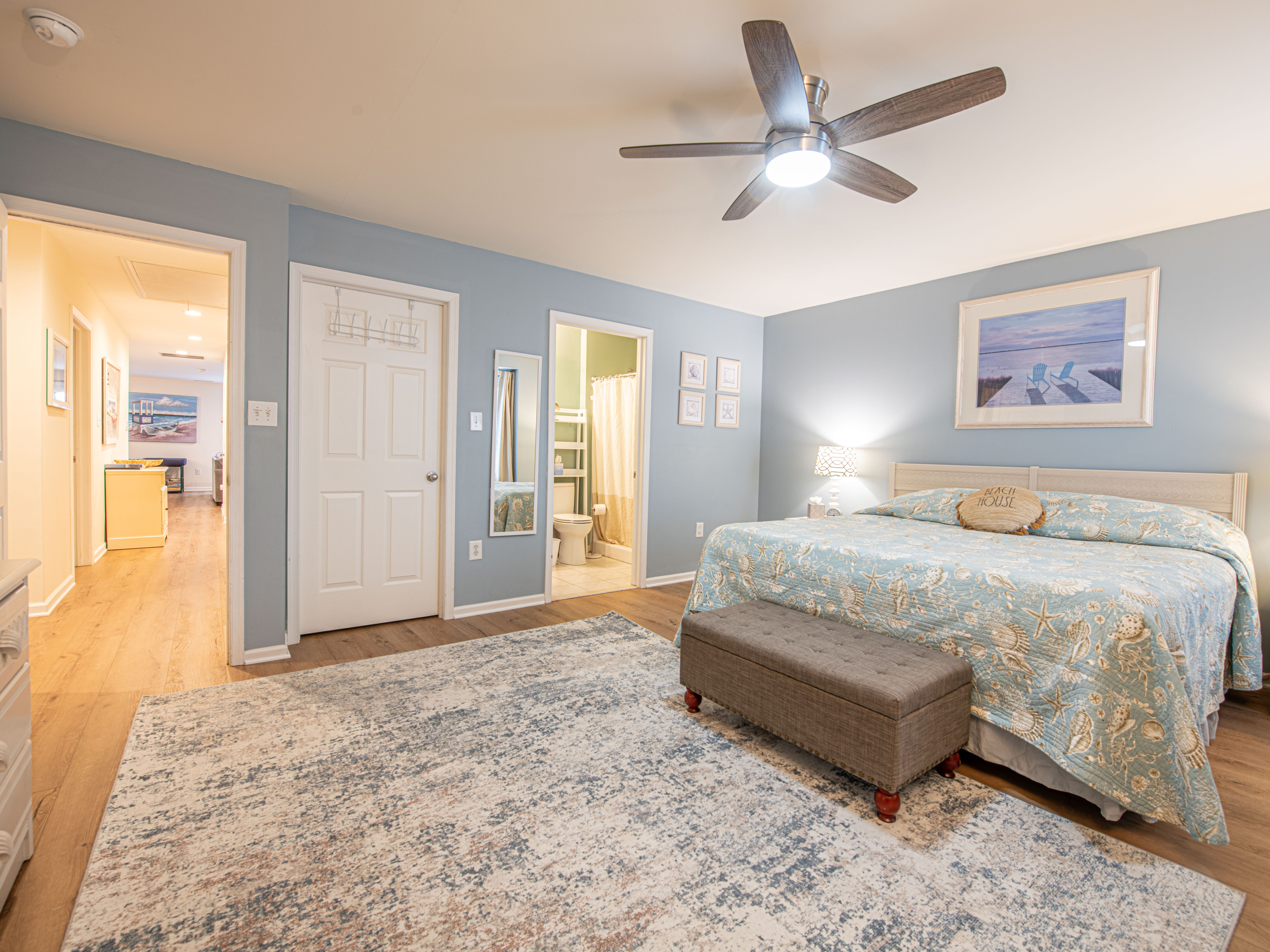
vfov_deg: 81.2
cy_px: 476
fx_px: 555
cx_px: 650
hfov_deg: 97.6
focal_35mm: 15
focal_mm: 14
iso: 64
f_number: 9
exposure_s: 3
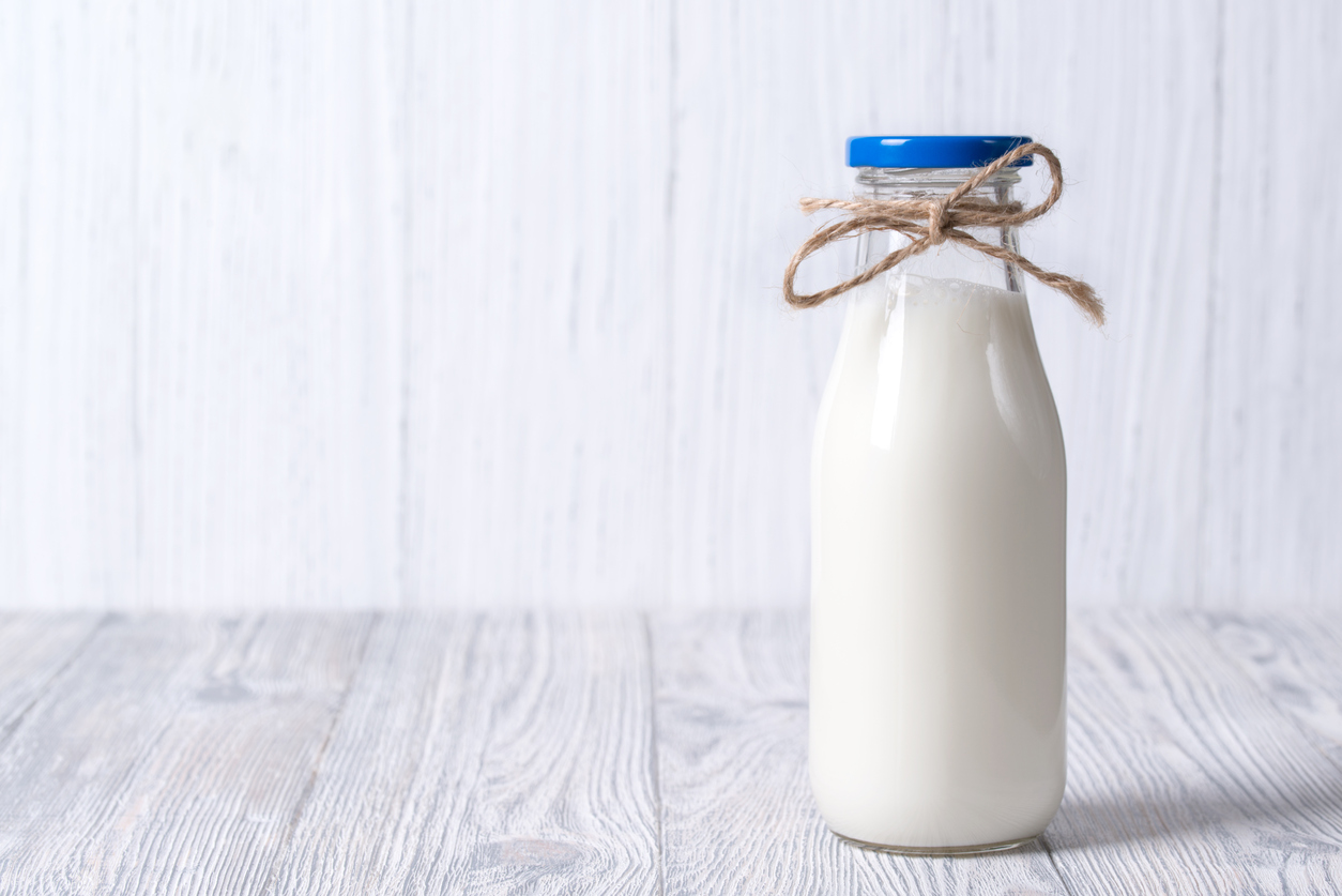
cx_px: 671
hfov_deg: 22.6
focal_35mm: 90
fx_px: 3356
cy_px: 448
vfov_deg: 15.2
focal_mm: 90
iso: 100
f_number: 10
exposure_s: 1/125
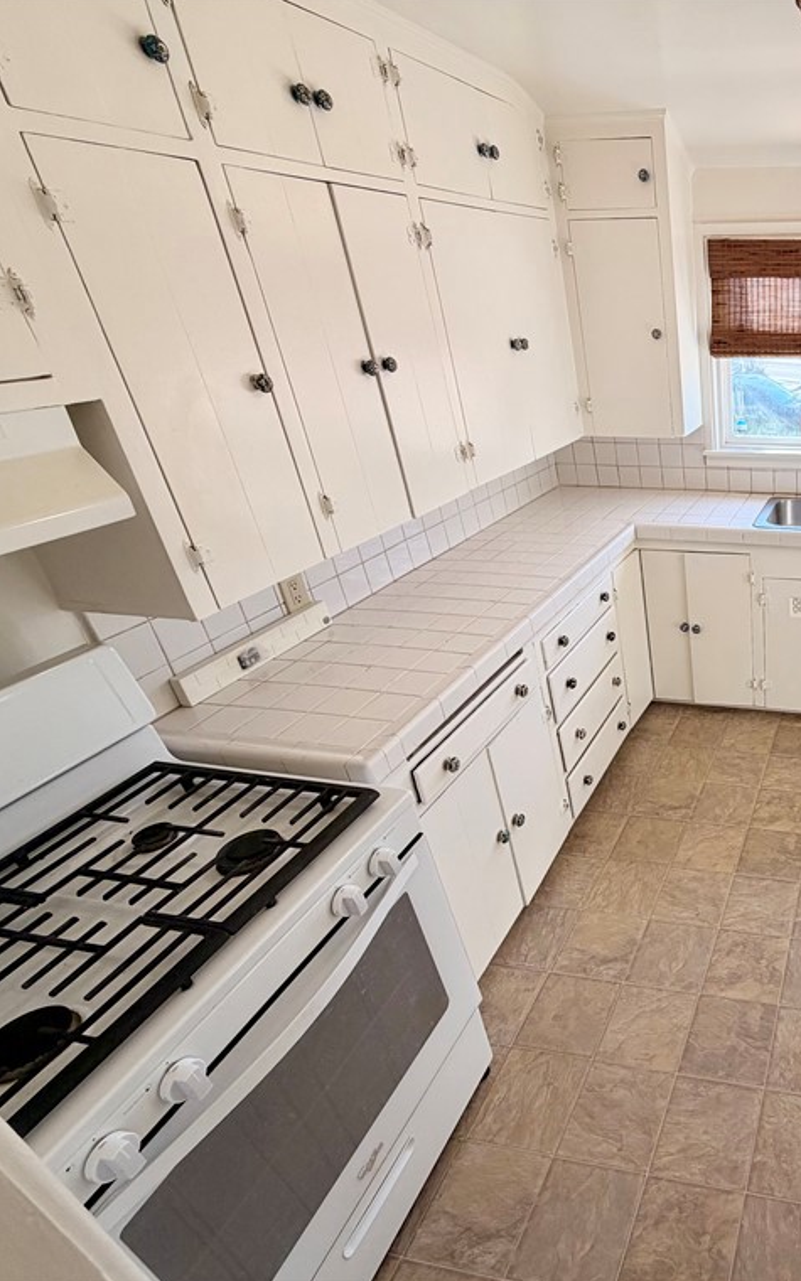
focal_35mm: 20
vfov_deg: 85.1
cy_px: 640
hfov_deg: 49.9
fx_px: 699
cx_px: 779
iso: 50
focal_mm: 2.22
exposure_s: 1/120
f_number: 2.2
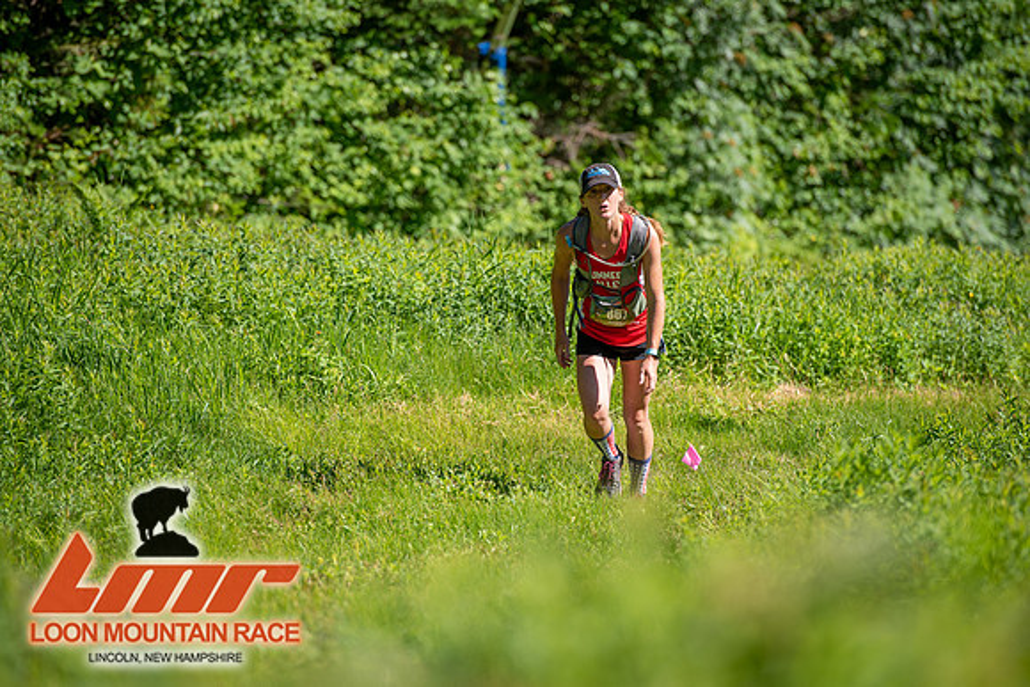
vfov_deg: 6.9
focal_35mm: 200
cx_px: 515
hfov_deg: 10.3
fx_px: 5723
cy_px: 344
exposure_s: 1/800
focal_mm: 200
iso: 100
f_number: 3.5
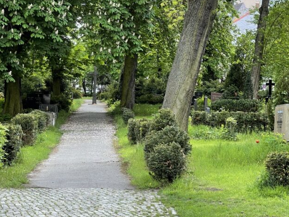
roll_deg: -0.7
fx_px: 885
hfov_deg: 18.5
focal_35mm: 106
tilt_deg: +1.8
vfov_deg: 14.0
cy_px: 113
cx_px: 126
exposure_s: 1/157
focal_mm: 7.5
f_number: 2.2
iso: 20
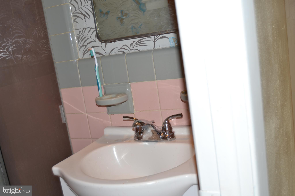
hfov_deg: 49.6
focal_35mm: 39
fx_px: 320
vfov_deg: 34.2
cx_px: 148
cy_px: 98
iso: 100
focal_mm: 26
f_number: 4
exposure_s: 1/30
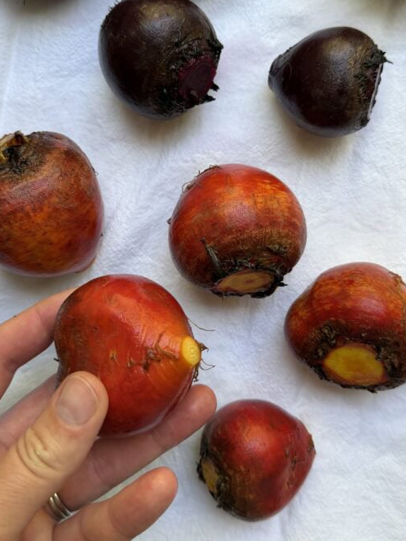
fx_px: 579
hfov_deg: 38.6
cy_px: 216
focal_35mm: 37
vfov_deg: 49.8
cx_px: 218
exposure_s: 1/121
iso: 100
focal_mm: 6.8
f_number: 1.8
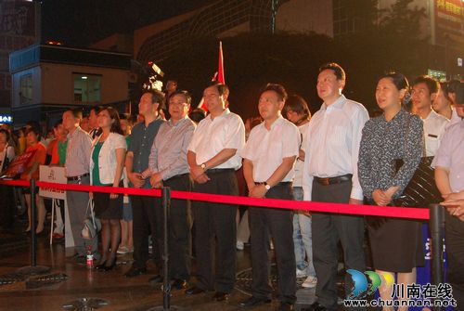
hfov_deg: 57.2
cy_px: 156
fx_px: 426
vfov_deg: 40.1
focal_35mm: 33
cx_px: 232
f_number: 5
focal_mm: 22
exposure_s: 1/60
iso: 1600
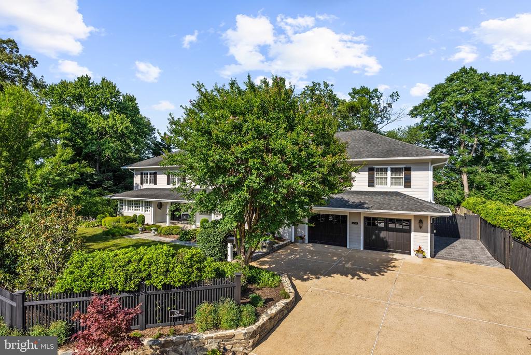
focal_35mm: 20
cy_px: 178
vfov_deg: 63.3
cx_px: 266
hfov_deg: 85.4
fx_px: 288
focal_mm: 19.5
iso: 200
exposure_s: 1/500
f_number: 9
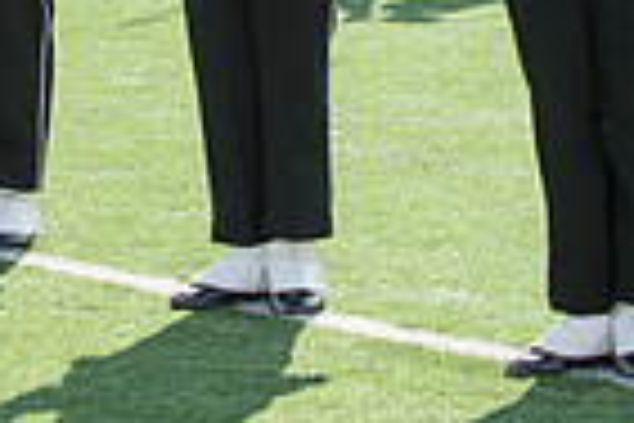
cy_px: -360
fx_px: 5072
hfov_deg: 7.1
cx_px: 180
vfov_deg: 4.7
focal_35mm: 288
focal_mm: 70
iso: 200
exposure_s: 1/1000
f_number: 4.5
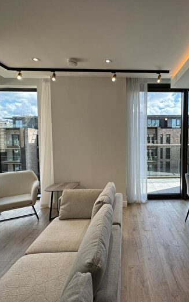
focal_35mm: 20
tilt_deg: -2.9
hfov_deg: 57.7
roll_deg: -0.2
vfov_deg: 85.0
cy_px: 150
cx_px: 133
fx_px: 165
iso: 40
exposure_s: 1/293
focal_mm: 2.22
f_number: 2.2
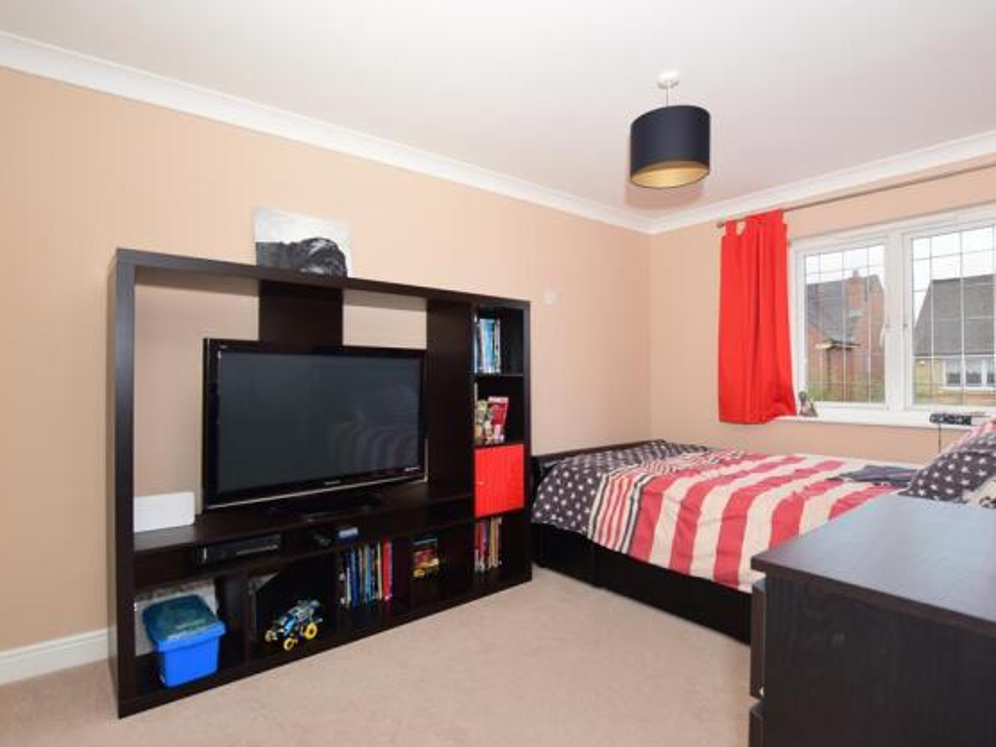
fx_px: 489
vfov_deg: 74.7
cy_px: 372
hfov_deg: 90.9
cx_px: 466
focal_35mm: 17
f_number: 6.3
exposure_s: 1/160
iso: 400
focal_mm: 10
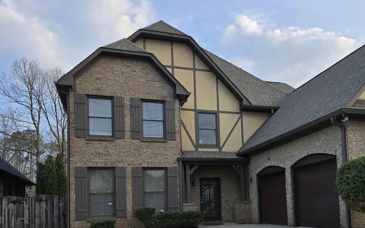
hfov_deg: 52.5
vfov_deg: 34.4
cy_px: 178
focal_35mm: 36
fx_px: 358
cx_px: 257
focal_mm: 6.3
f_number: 1.7
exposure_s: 1/180
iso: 16
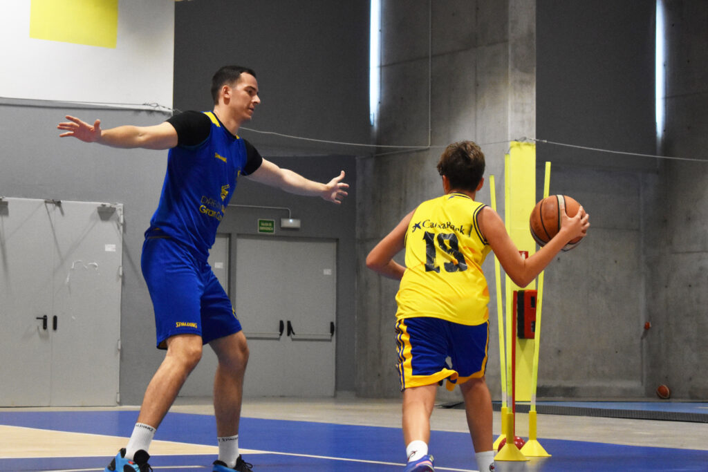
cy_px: 236
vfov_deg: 16.6
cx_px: 354
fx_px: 1623
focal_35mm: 82
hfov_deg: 24.6
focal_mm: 55
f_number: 5.6
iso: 3200
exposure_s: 1/320
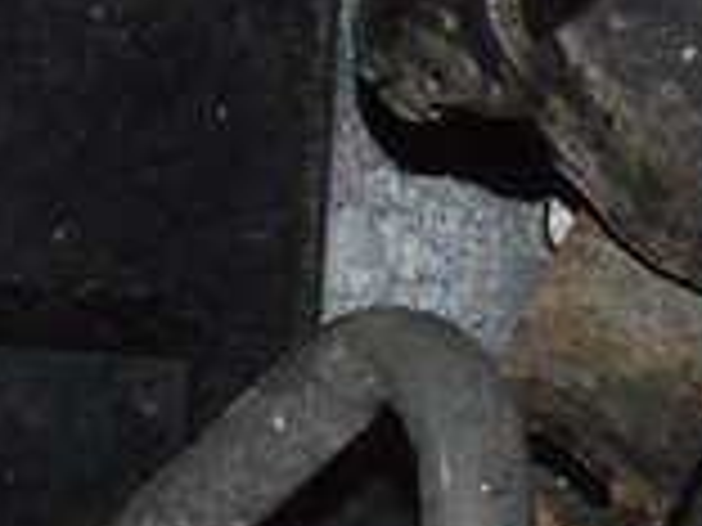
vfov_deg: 4.9
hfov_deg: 6.5
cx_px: 626
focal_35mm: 302
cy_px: 330
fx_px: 6124
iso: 3200
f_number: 4.5
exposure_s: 1/60
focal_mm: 32
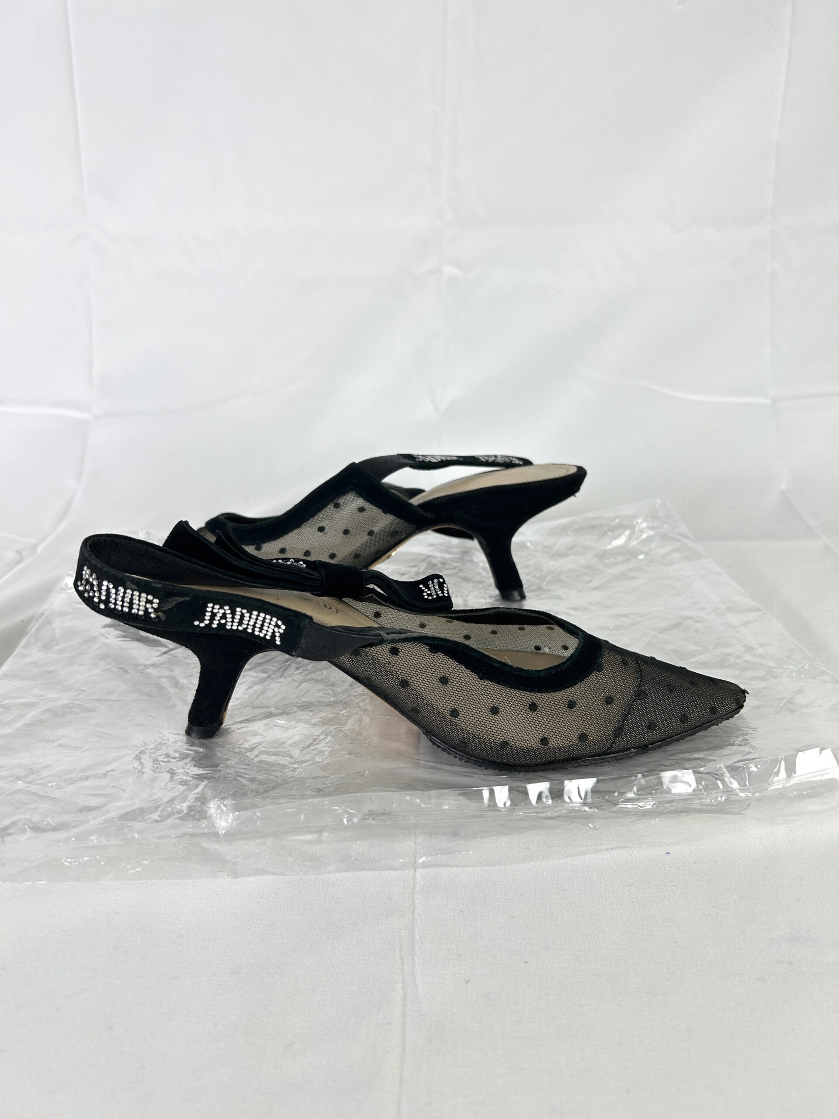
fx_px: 840
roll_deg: -0.4
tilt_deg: -21.3
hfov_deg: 53.1
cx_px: 420
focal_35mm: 26
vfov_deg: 67.3
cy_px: 560
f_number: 1.5
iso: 32
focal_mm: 5.7
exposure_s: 1/114
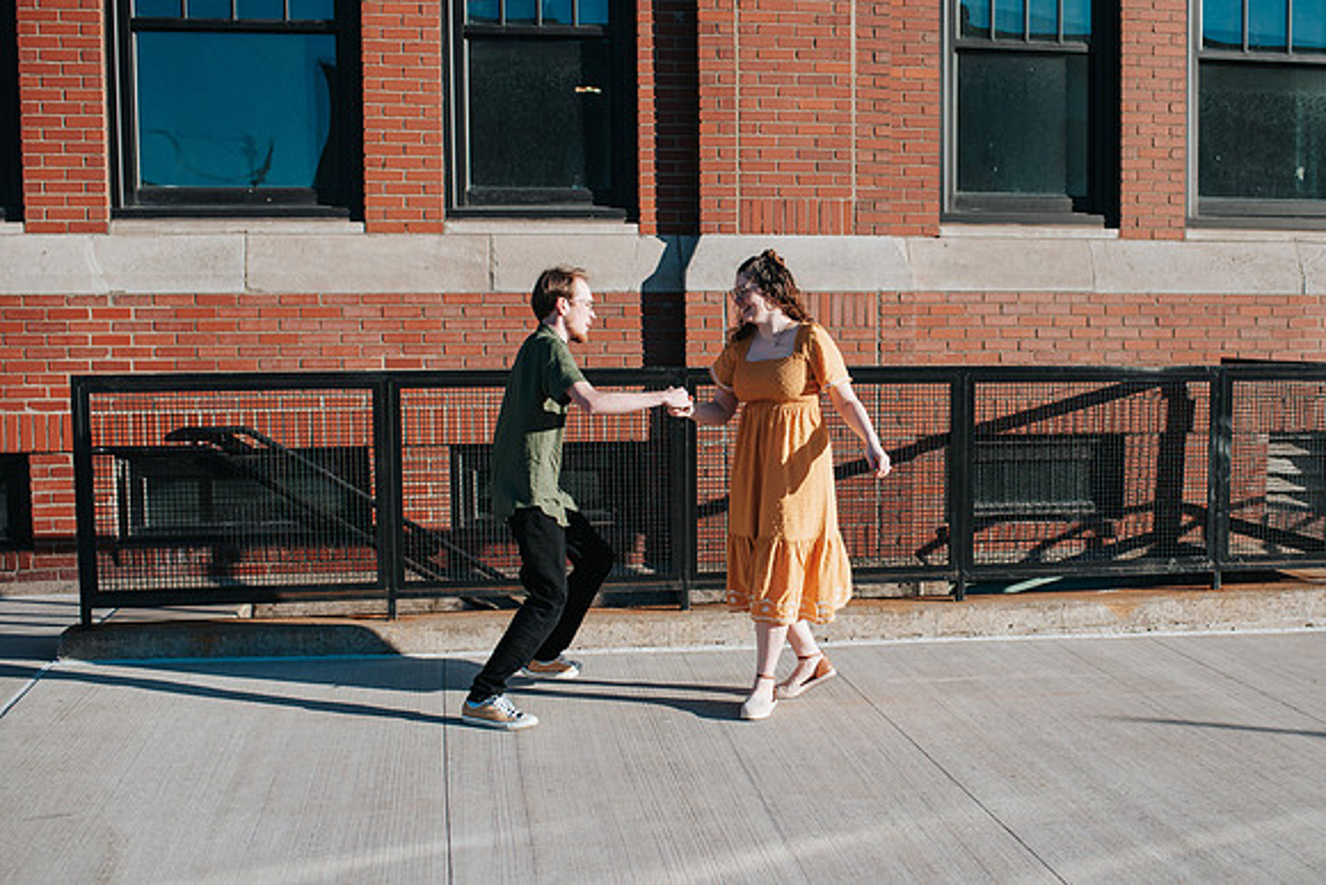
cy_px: 461
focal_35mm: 43
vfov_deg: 30.9
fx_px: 1600
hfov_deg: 44.8
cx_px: 776
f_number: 3.2
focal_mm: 35
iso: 125
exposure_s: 1/1250
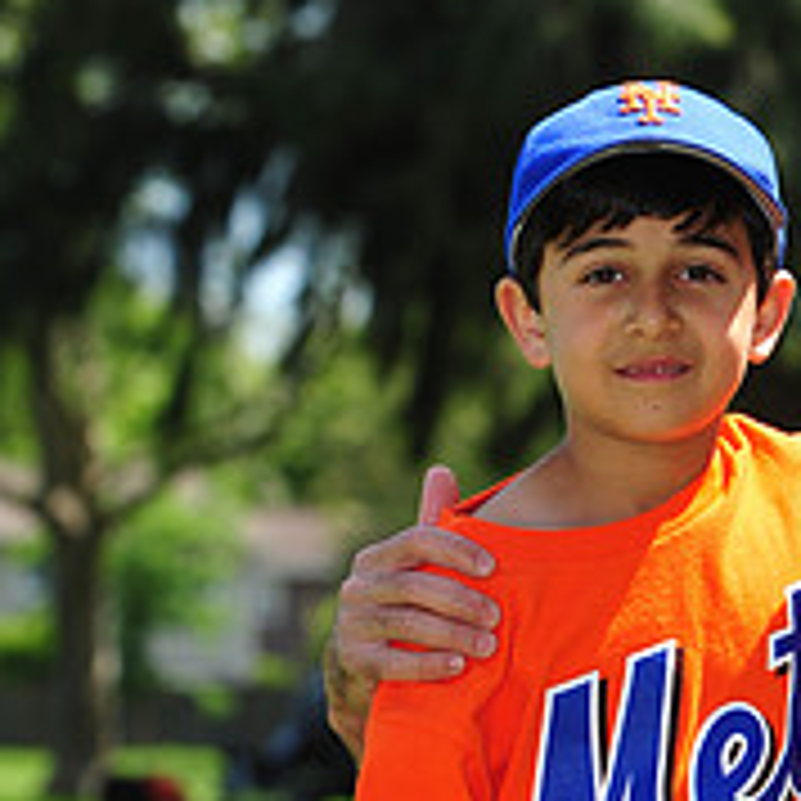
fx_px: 7592
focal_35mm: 290
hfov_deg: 6.0
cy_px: 922
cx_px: 850
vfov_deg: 6.0
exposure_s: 1/400
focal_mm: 105
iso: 200
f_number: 6.3
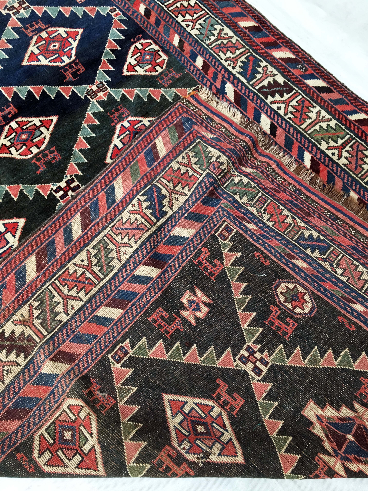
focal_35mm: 29
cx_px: 184
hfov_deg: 48.2
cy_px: 246
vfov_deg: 61.7
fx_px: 411
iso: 125
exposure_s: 1/33
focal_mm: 4.15
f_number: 2.2
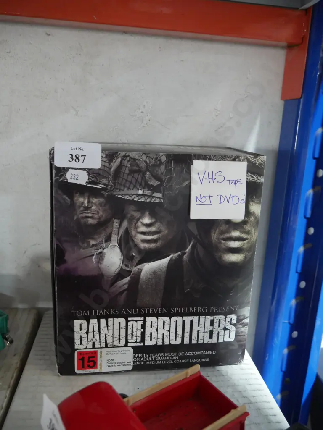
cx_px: 162
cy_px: 215
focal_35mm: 28
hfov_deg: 49.7
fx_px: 348
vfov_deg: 63.4
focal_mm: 14
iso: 1600
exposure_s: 1/60
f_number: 3.5
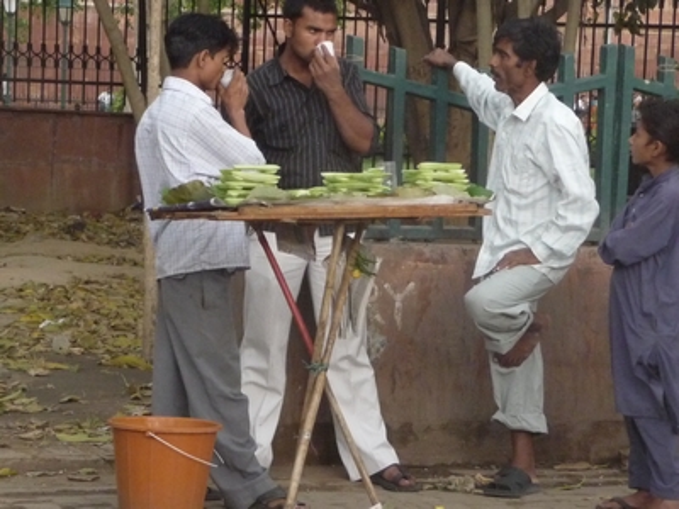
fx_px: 3158
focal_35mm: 161
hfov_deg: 12.3
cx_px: 340
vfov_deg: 9.2
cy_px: 254
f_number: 4.7
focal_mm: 16.3
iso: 400
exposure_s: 1/200
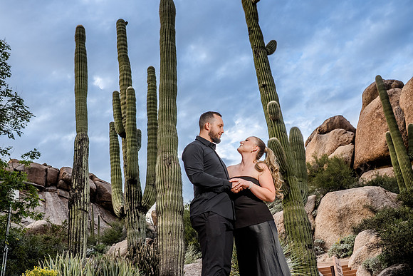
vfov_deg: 37.9
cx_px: 206
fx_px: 402
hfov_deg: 54.4
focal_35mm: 35
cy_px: 138
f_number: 5.6
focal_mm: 35
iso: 250
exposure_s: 1/250
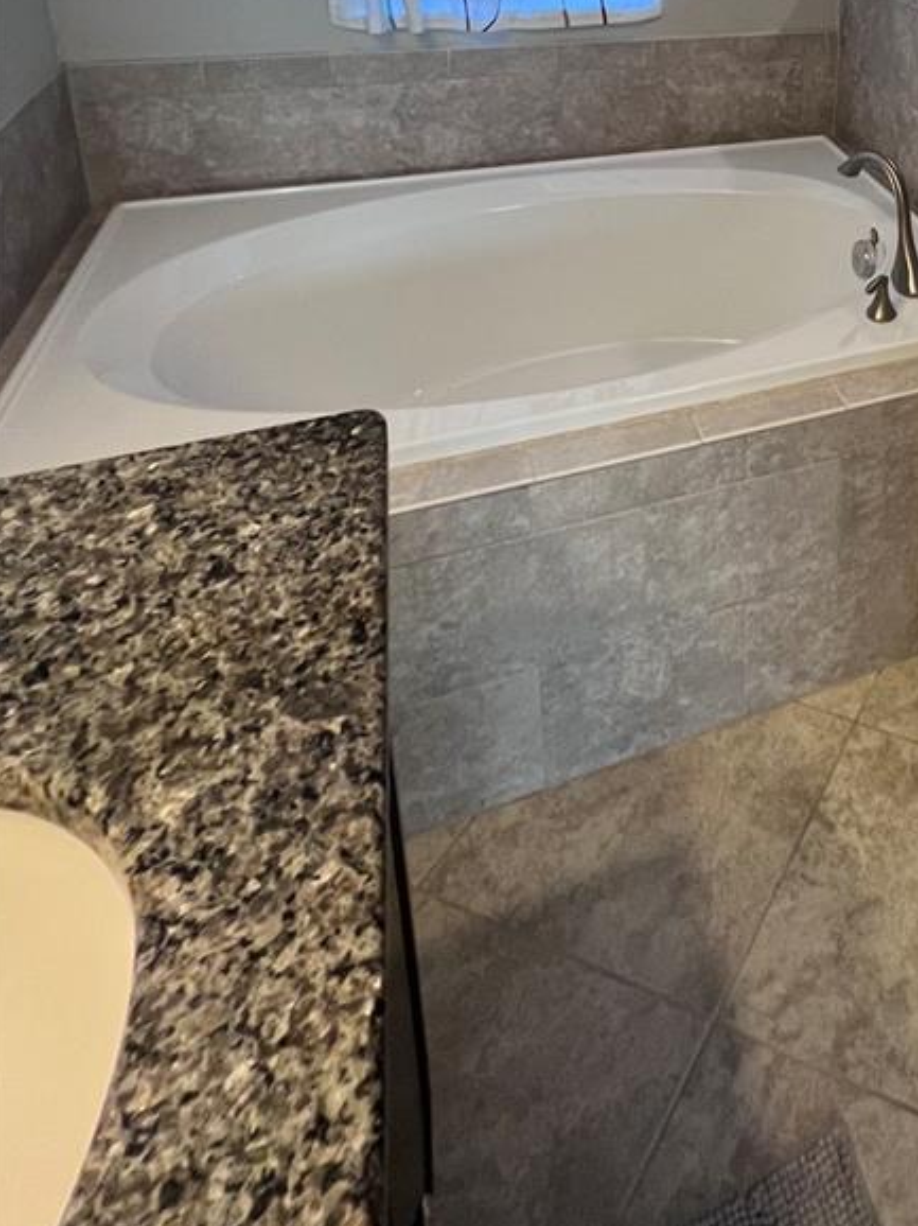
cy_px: 104
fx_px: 955
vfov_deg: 55.8
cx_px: 943
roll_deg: -3.2
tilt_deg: -16.3
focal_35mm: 27
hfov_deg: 43.1
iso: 200
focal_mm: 1.57
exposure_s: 1/60
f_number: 1.8
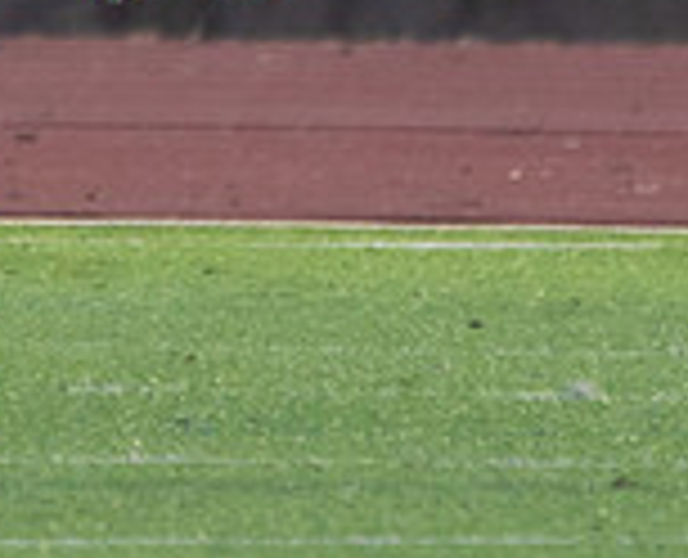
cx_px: -994
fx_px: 70814
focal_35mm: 3460
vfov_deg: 0.5
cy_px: -737
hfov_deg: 0.6
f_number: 5.6
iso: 640
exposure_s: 1/1250
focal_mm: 400
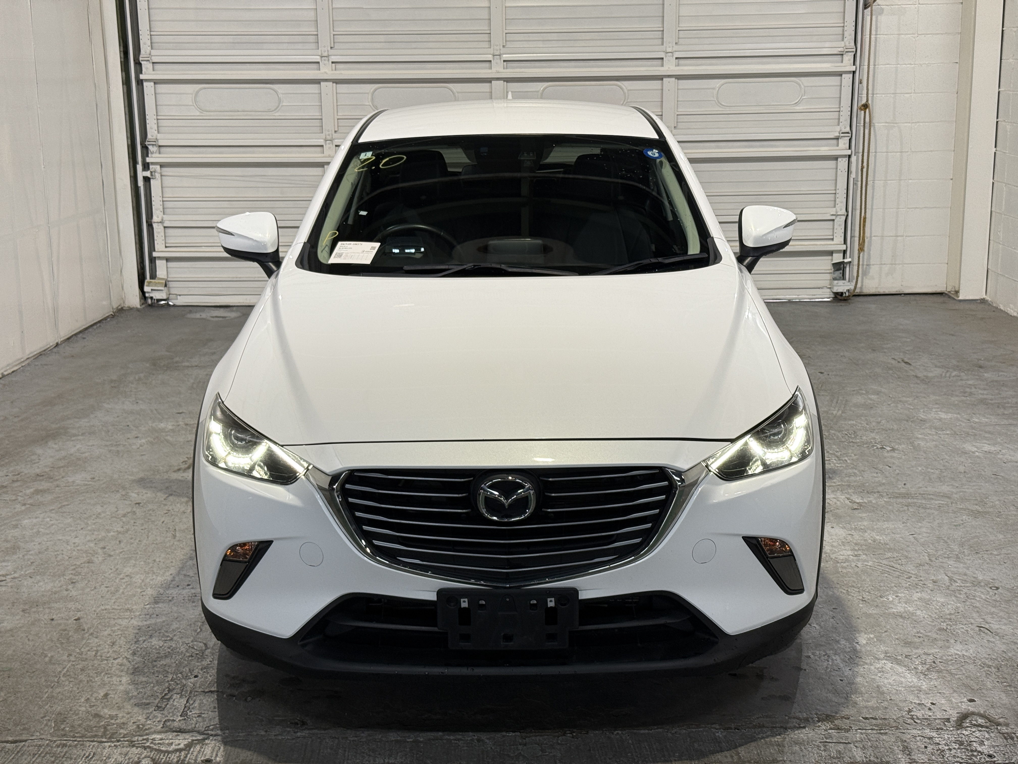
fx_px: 1412
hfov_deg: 39.7
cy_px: 382
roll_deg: +0.1
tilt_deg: -11.7
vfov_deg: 30.3
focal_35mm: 48
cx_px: 509
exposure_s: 1/60
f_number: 1.78
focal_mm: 6.76
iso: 50
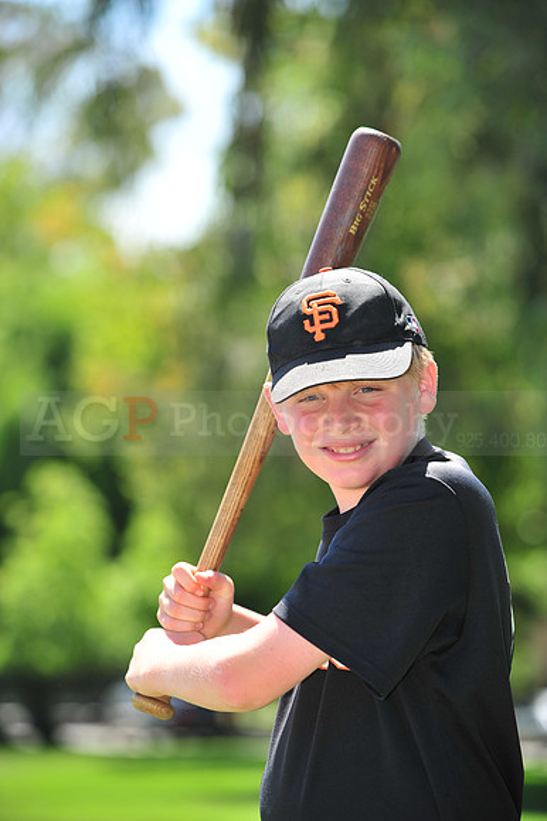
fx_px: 3308
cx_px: 274
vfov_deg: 14.2
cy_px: 410
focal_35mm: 145
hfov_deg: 9.5
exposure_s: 1/800
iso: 200
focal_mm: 145
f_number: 4.5
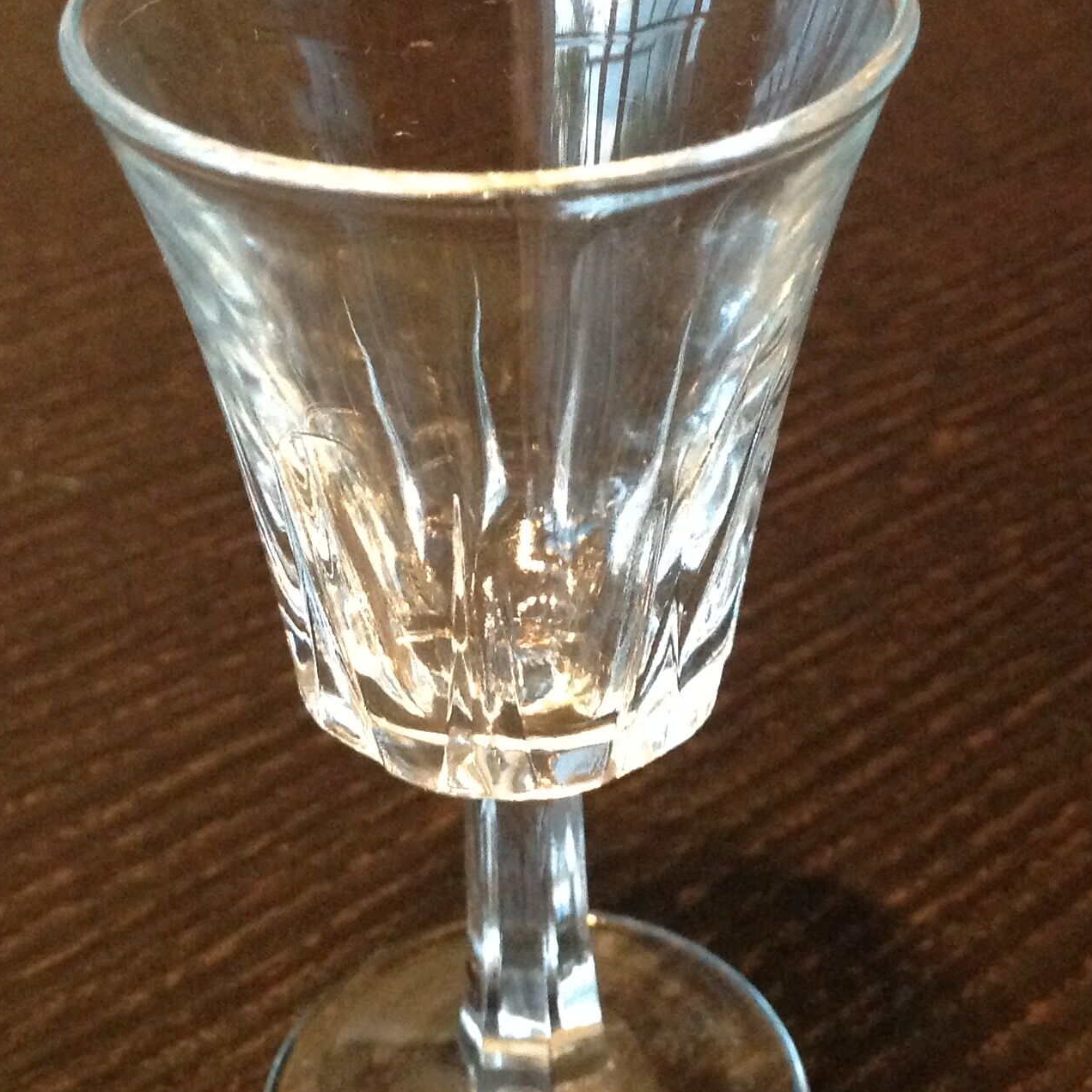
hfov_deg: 27.3
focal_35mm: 63
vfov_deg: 27.3
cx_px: 540
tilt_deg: -37.9
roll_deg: +2.3
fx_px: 2248
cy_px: 588
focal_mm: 4.28
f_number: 2.4
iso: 640
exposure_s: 1/17
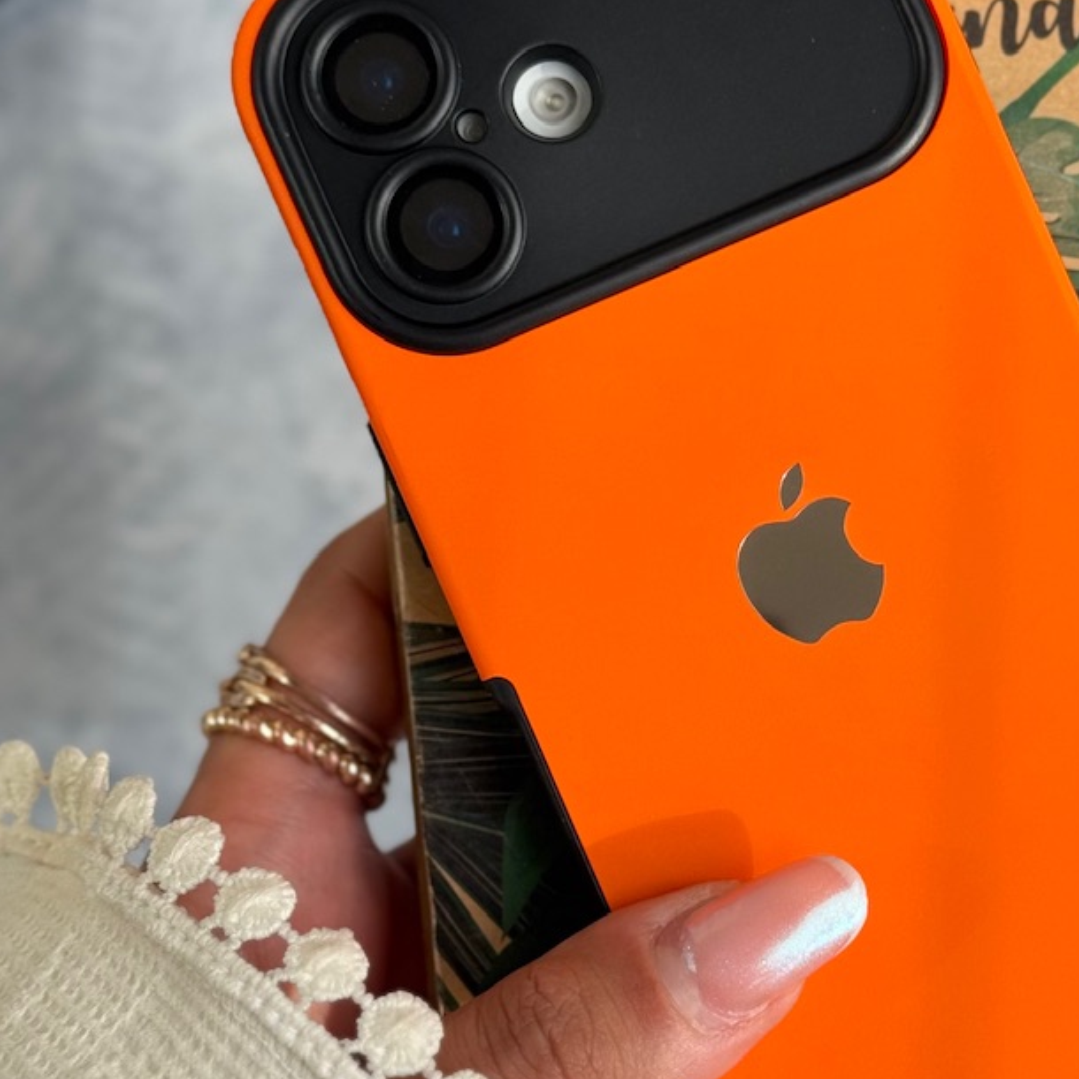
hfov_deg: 19.4
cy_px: 616
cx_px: 792
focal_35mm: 89
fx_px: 3139
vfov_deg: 19.5
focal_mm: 6.76
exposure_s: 1/1013
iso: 80
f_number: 1.78
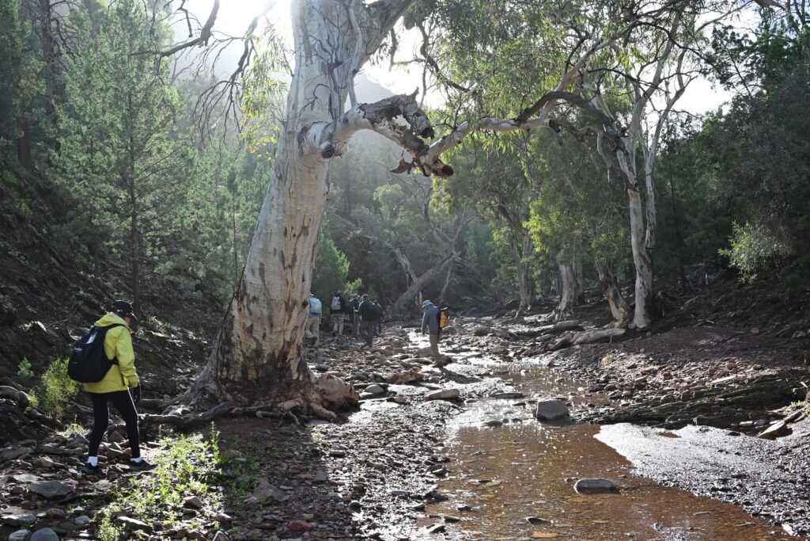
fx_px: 900
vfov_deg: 33.4
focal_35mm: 40
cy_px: 270
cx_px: 405
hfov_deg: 48.5
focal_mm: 40
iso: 400
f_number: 14
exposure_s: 1/80
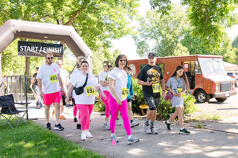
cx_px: 119
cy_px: 79
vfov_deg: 36.8
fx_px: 238
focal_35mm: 36
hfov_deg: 53.2
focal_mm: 24
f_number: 3.5
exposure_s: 1/400
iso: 500
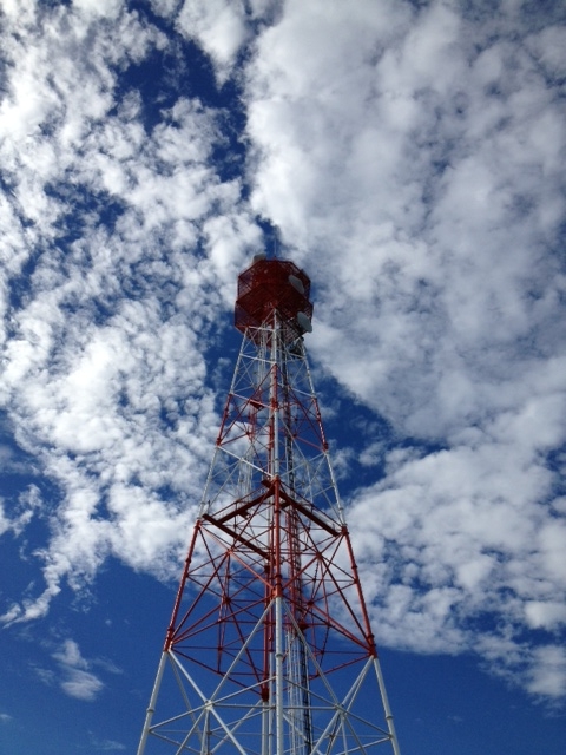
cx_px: 283
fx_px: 763
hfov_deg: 40.7
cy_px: 378
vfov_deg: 52.6
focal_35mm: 35
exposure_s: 1/3690
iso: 64
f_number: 2.4
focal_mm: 4.28
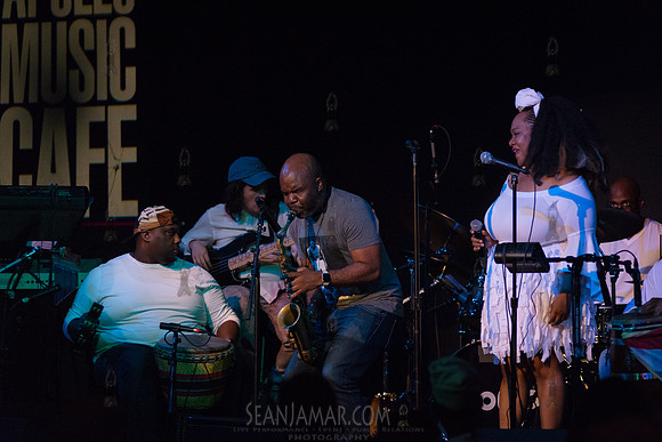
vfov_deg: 9.5
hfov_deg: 14.2
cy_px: 221
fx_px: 2667
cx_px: 331
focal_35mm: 145
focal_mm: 145
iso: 4000
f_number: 2.8
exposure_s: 1/320
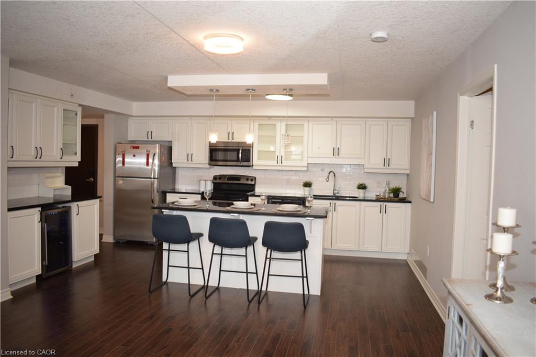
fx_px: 402
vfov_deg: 47.9
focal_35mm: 27
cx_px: 268
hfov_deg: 67.4
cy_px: 178
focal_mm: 18
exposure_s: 1/100
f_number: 3.5
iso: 800
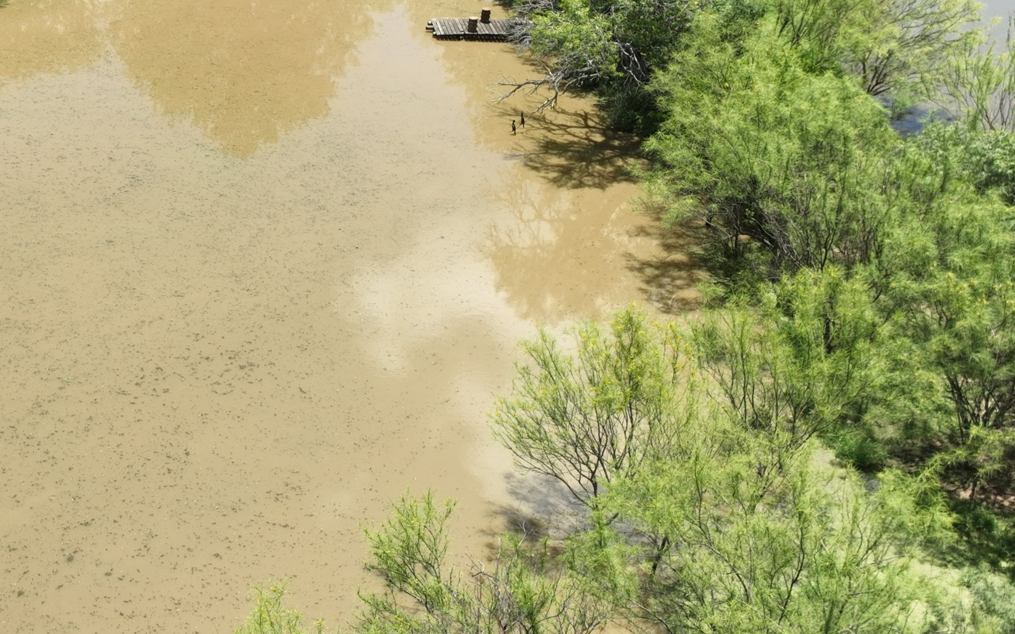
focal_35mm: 59
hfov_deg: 32.8
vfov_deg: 21.9
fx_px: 1632
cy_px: 399
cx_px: 100
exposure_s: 1/60
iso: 100
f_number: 2.8
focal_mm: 12.29
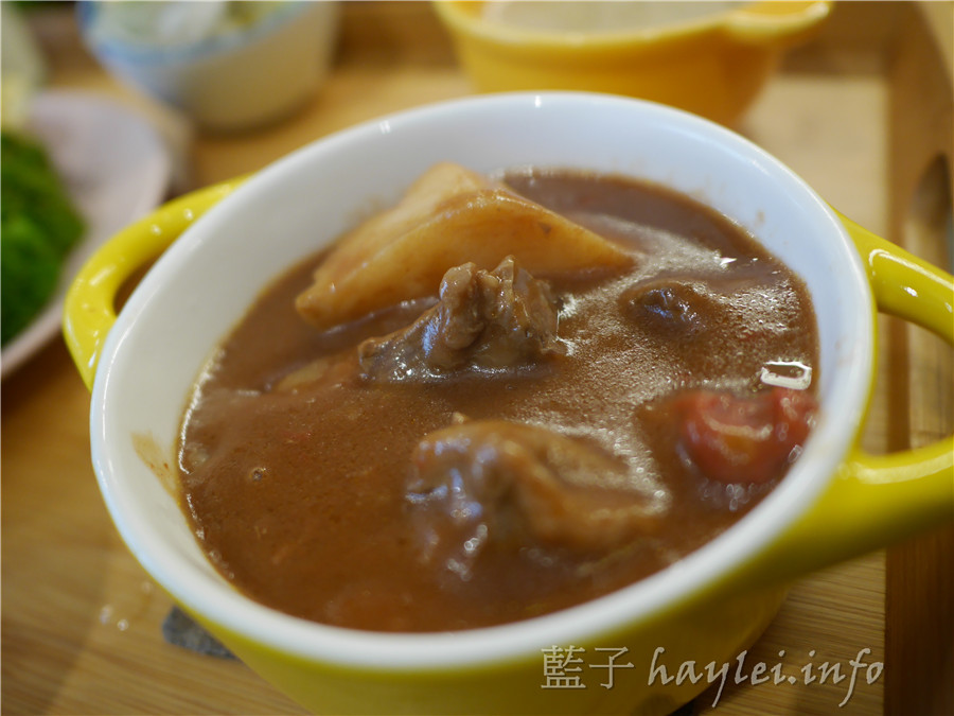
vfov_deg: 46.8
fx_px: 827
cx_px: 477
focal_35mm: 30
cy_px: 358
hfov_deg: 60.0
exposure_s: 1/60
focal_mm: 15
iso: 640
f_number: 1.8
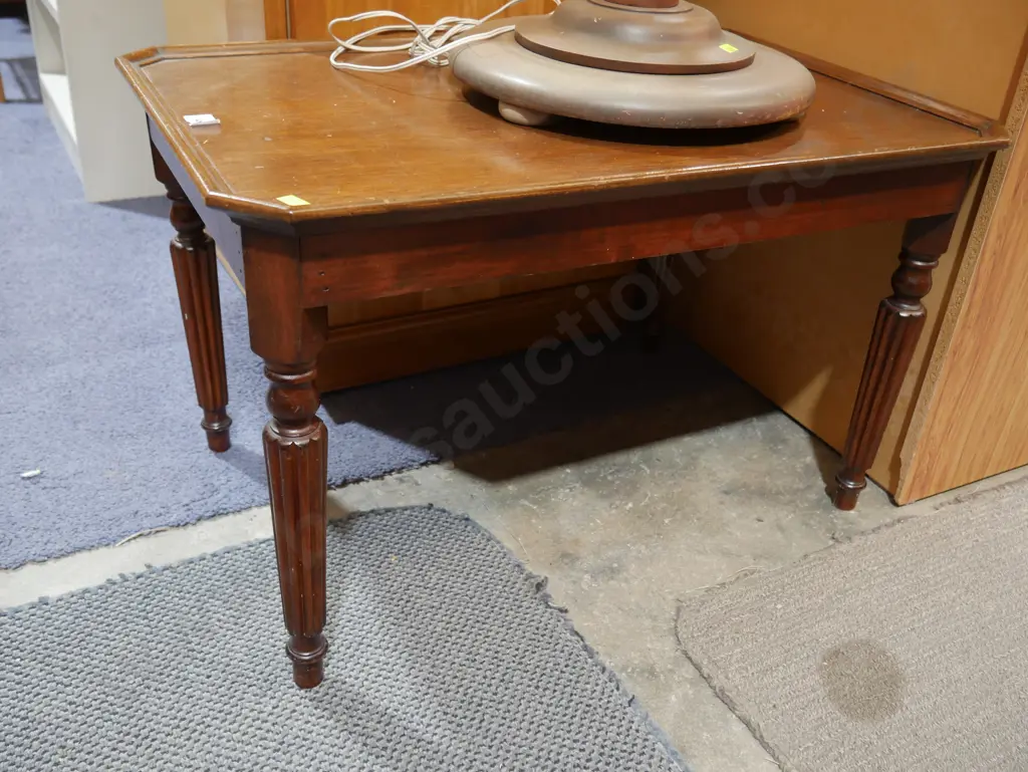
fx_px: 951
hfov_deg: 56.8
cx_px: 514
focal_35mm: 32
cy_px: 386
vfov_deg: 44.2
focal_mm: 16
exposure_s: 1/60
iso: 640
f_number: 3.6
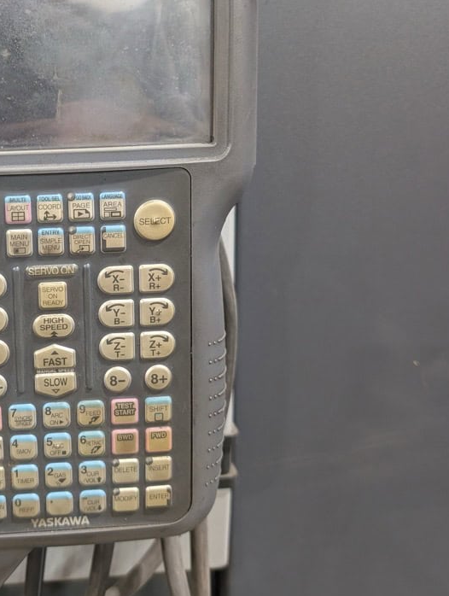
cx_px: 94
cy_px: 217
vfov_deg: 42.5
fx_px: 759
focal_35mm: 44
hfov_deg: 32.1
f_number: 1.7
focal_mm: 6.9
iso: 462
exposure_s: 1/54
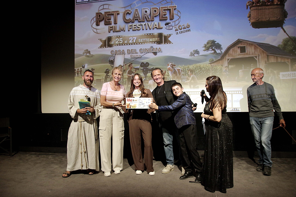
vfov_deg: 51.2
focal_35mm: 25
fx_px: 205
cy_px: 98
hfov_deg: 71.6
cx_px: 148
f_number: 3.2
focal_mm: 17
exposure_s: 1/320
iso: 800
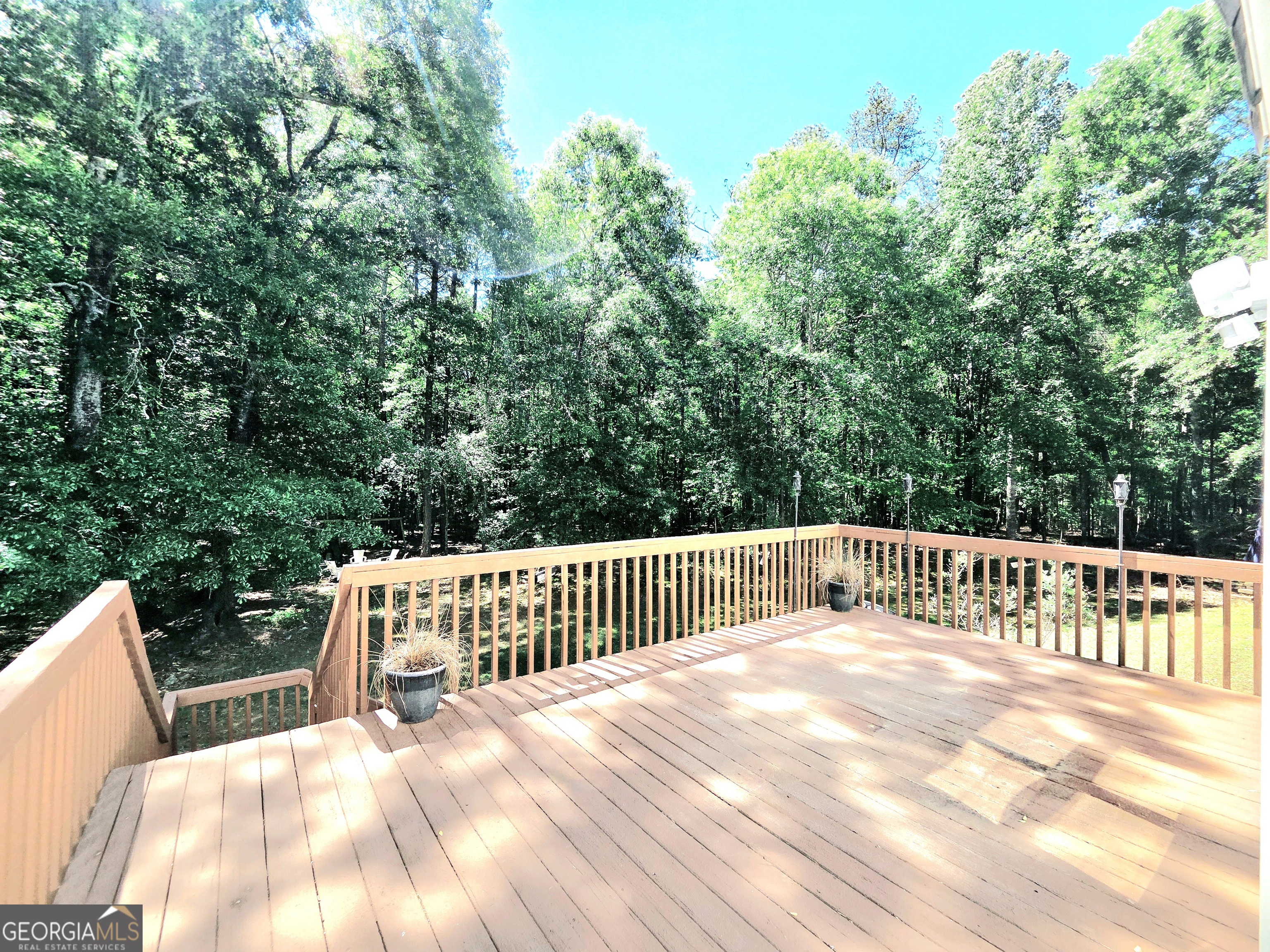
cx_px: 635
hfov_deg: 106.2
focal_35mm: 13
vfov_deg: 89.9
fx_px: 477
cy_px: 476
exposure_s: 1/667
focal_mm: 2.2
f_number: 2.2
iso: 50
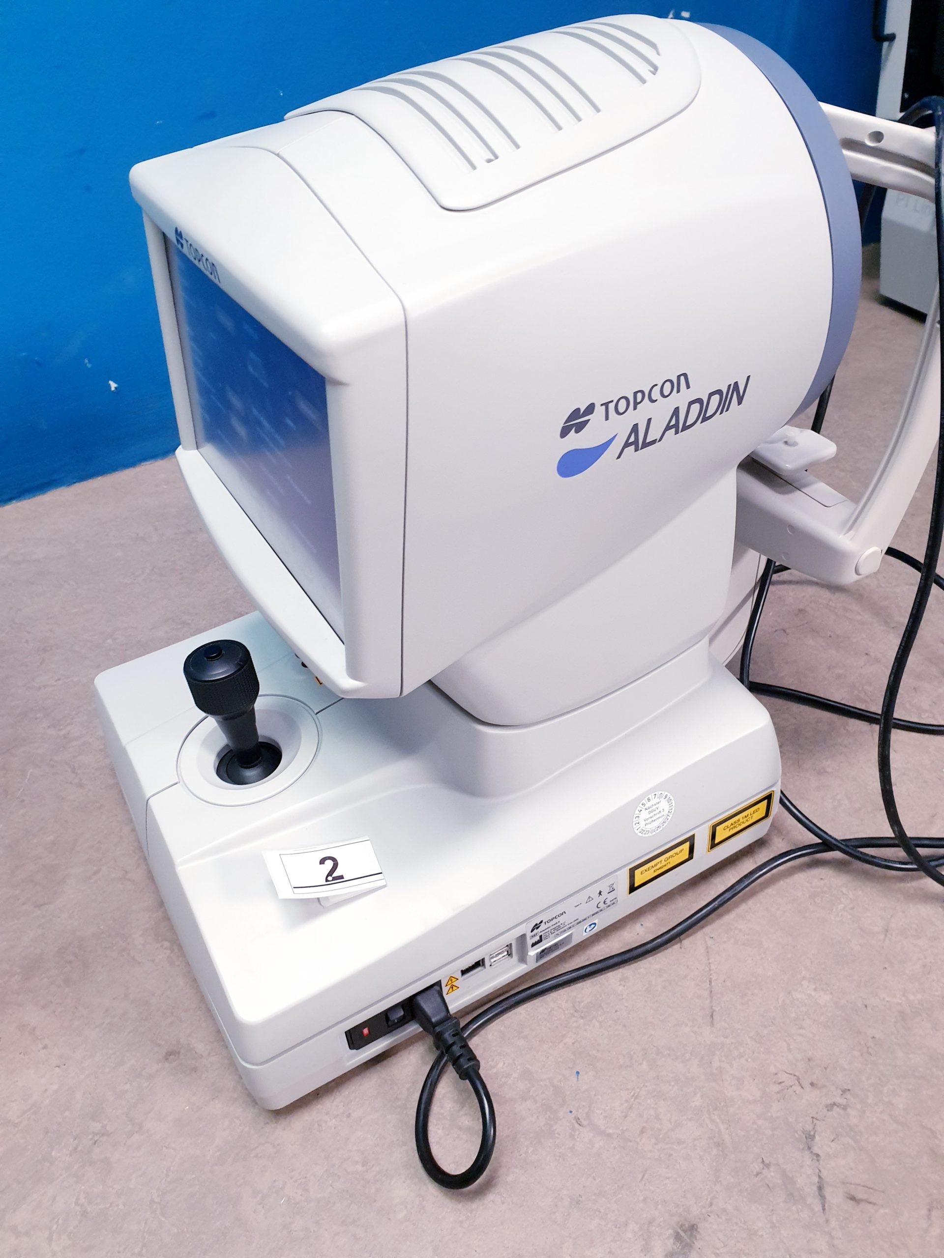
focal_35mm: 26
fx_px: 945
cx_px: 472
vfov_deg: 67.3
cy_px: 629
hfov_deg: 53.1
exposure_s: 1/50
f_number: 2.4
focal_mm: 4.3
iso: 200
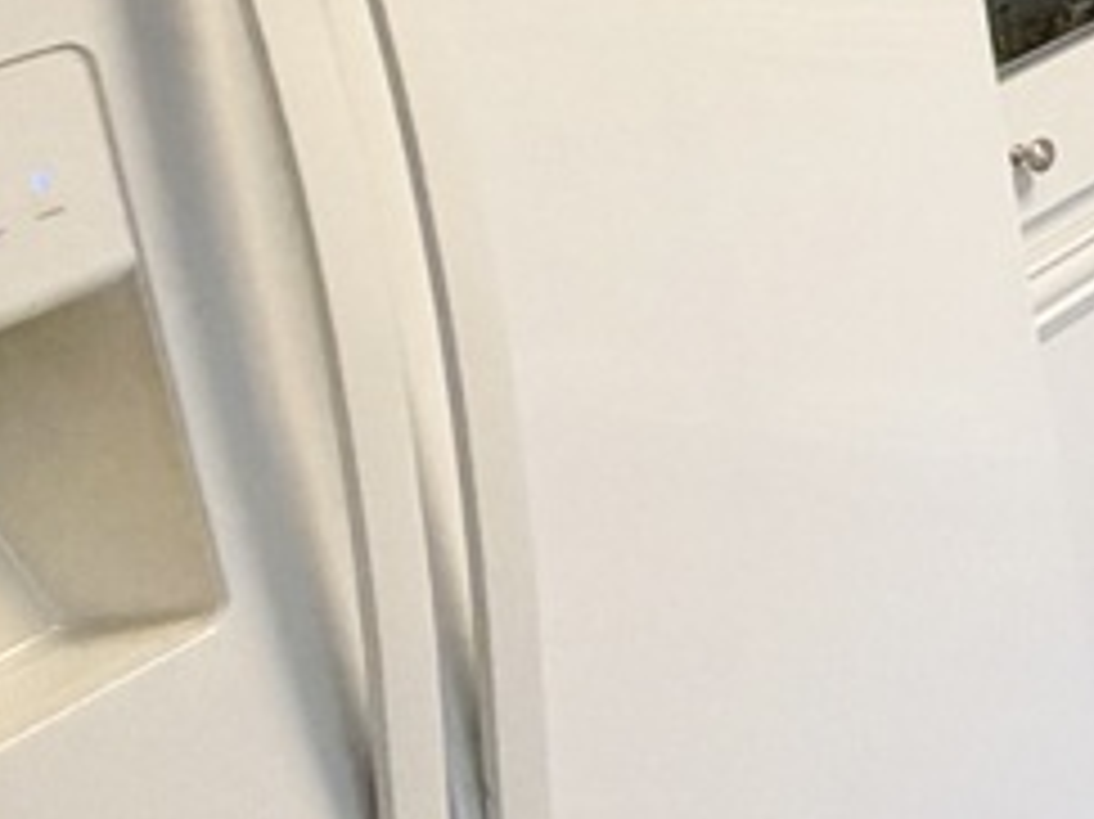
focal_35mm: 83
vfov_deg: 16.9
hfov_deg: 15.0
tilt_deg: -13.9
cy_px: -202
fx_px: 2622
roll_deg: +0.7
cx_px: 2580
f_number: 2.2
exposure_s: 1/60
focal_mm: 2.22
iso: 200
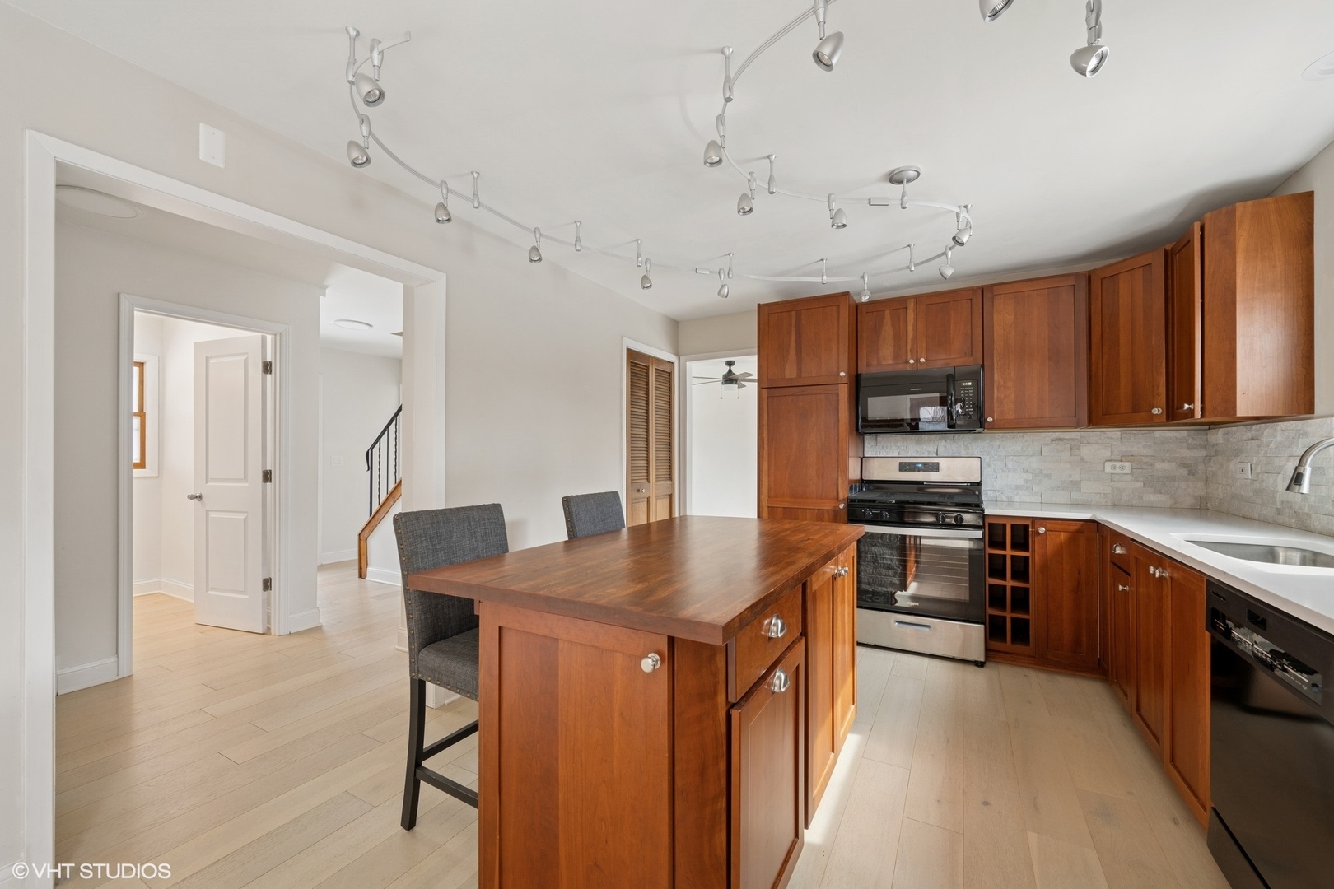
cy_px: 444
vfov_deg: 81.2
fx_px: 519
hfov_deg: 104.3
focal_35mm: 14
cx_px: 667
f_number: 9
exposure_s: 1/13
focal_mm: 14
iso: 200
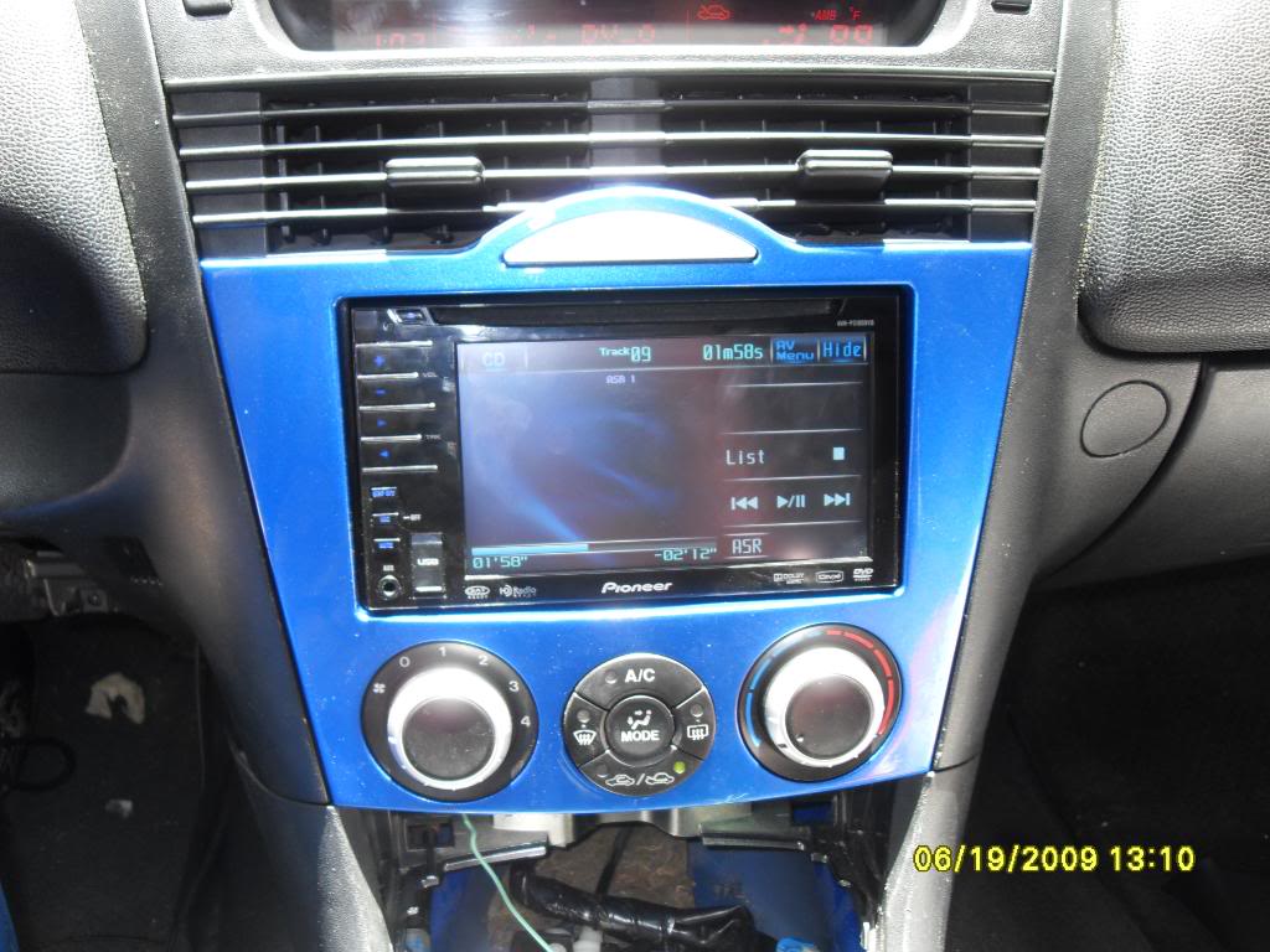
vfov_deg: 41.8
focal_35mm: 34
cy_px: 476
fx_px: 1247
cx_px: 635
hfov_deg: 54.0
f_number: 2.8
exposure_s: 1/45
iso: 100
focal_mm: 6.3
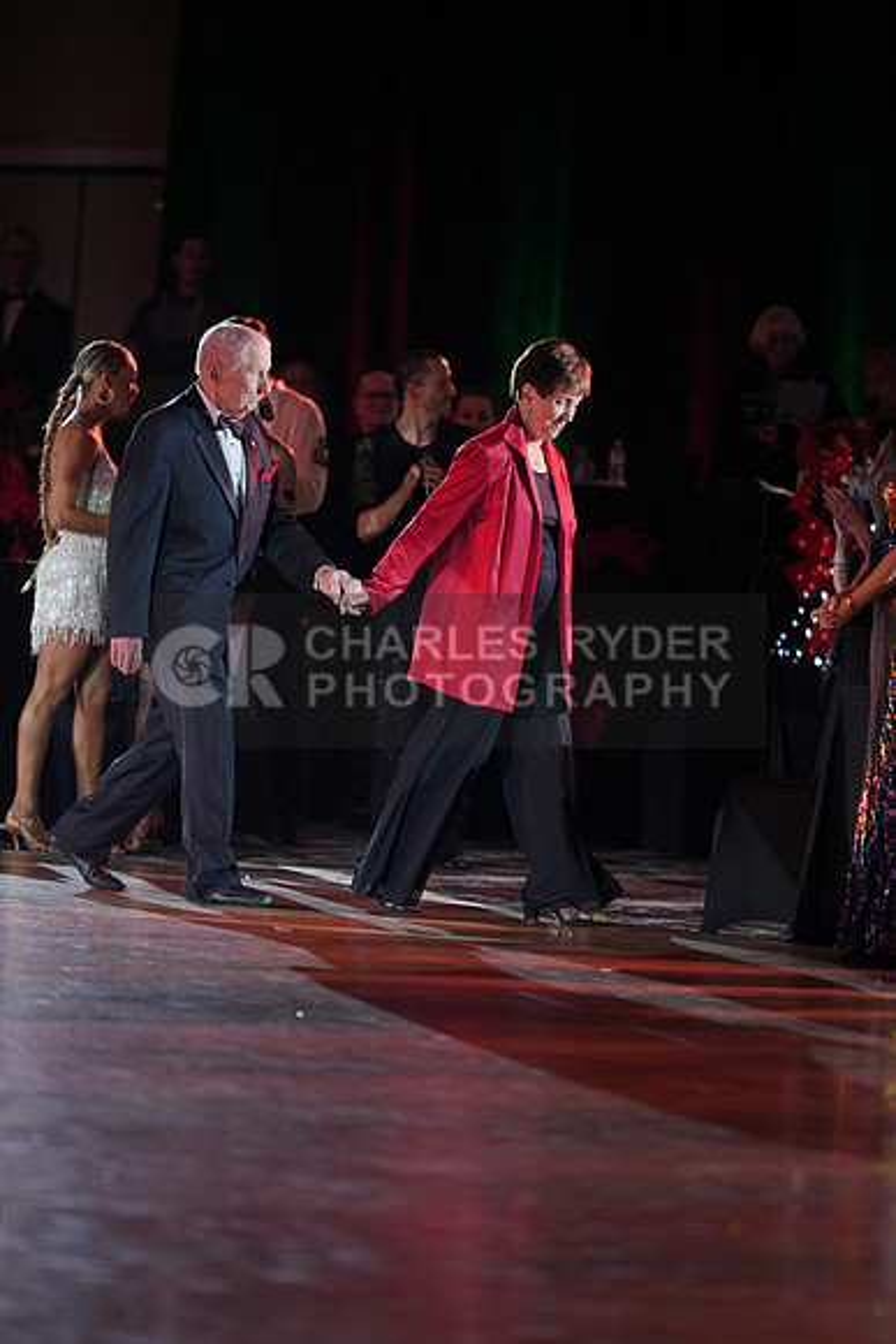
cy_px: 672
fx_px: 7462
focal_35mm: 200
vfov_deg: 10.3
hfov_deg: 6.9
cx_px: 448
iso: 640
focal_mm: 200
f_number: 2.8
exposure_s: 1/400
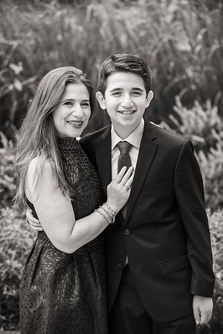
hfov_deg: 11.8
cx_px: 112
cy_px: 167
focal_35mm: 116
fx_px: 1078
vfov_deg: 17.6
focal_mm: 116
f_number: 3.5
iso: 400
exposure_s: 1/500
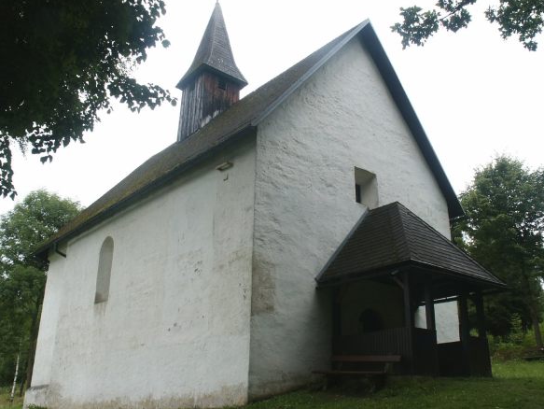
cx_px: 279
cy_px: 202
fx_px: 566
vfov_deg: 39.7
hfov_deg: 51.3
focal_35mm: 36
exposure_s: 1/60
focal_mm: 7.2
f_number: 6.7
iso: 64
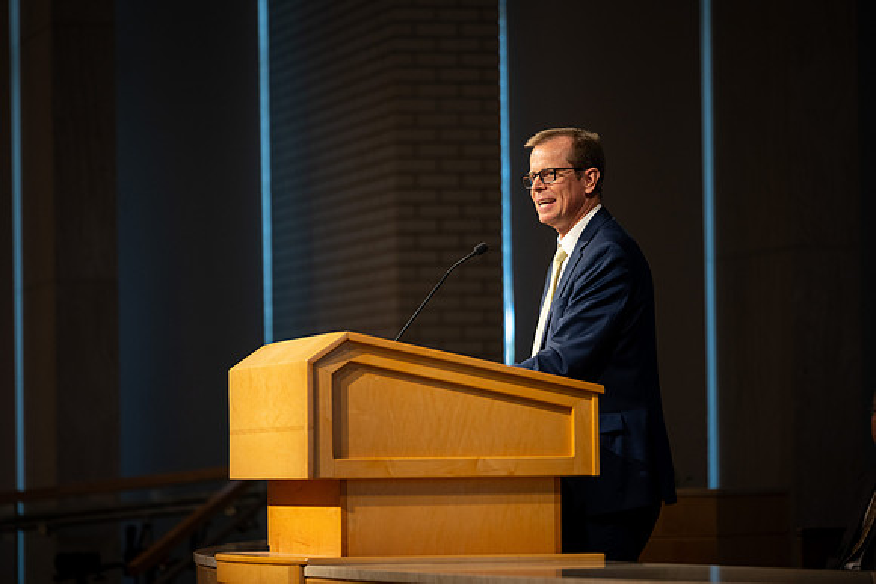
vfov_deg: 7.6
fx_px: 4381
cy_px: 292
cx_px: 438
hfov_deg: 11.4
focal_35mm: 180
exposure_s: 1/125
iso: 640
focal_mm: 180
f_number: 2.8
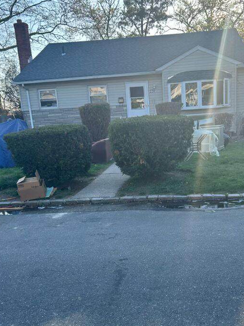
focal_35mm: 39
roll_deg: +4.6
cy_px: 209
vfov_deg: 47.3
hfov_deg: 36.7
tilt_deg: -12.6
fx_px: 367
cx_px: 146
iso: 50
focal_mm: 5.7
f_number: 1.5
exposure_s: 1/1019
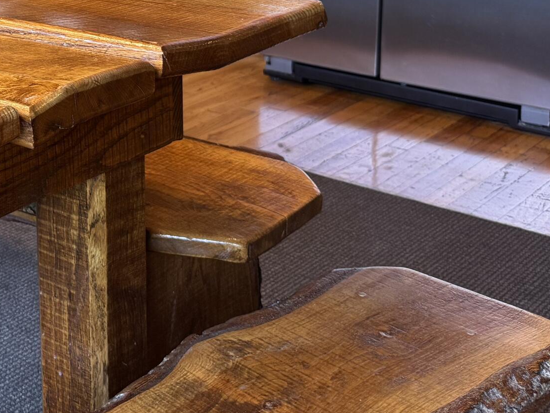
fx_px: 1033
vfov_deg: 21.4
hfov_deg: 26.5
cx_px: -112
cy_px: -49
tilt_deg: -10.1
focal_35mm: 65
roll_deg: +2.5
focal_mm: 6.76
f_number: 1.78
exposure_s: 1/60
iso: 125
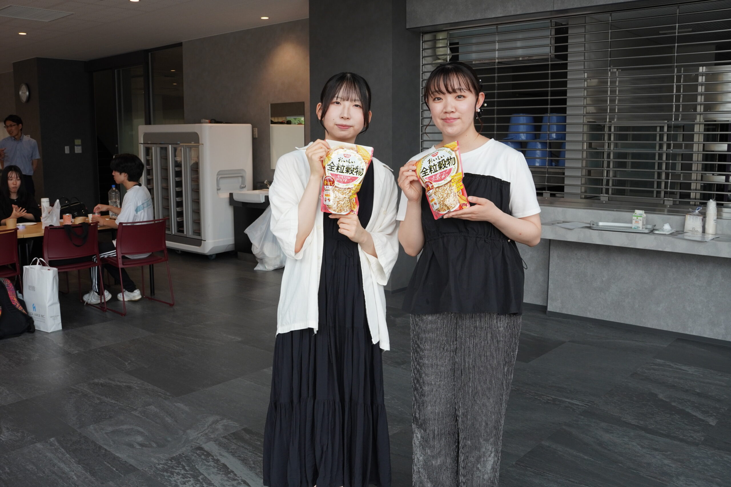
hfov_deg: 57.7
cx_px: 366
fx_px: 664
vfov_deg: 40.3
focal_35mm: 33
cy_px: 244
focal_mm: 21.8
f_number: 7.1
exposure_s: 1/100
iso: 400
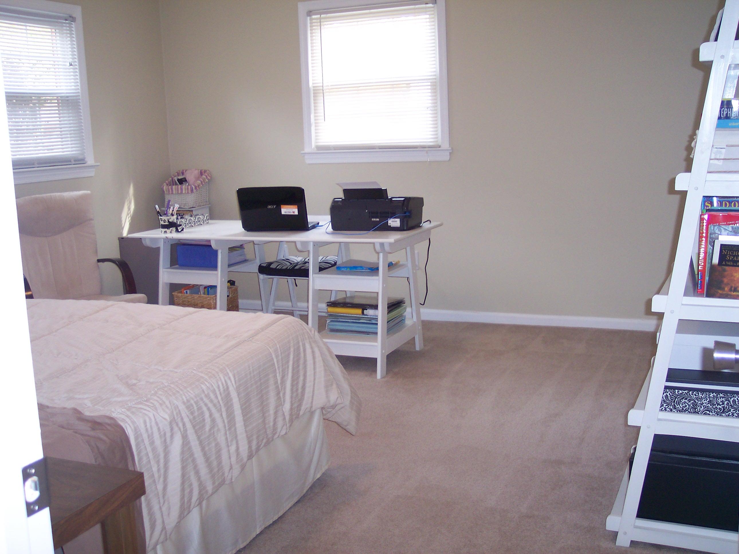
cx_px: 370
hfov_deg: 49.0
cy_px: 277
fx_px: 811
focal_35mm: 38
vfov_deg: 37.7
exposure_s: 1/30
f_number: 2.8
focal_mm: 8
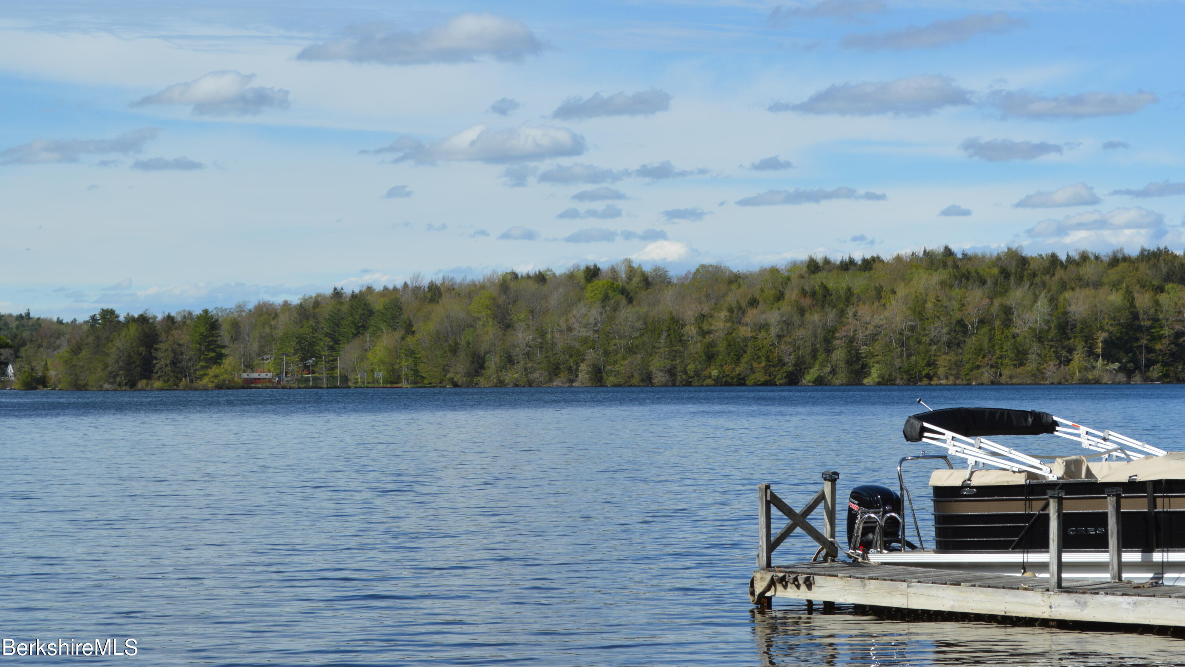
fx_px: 2719
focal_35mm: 87
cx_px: 593
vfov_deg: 14.0
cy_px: 288
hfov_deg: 24.6
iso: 100
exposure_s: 1/250
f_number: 8
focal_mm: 55
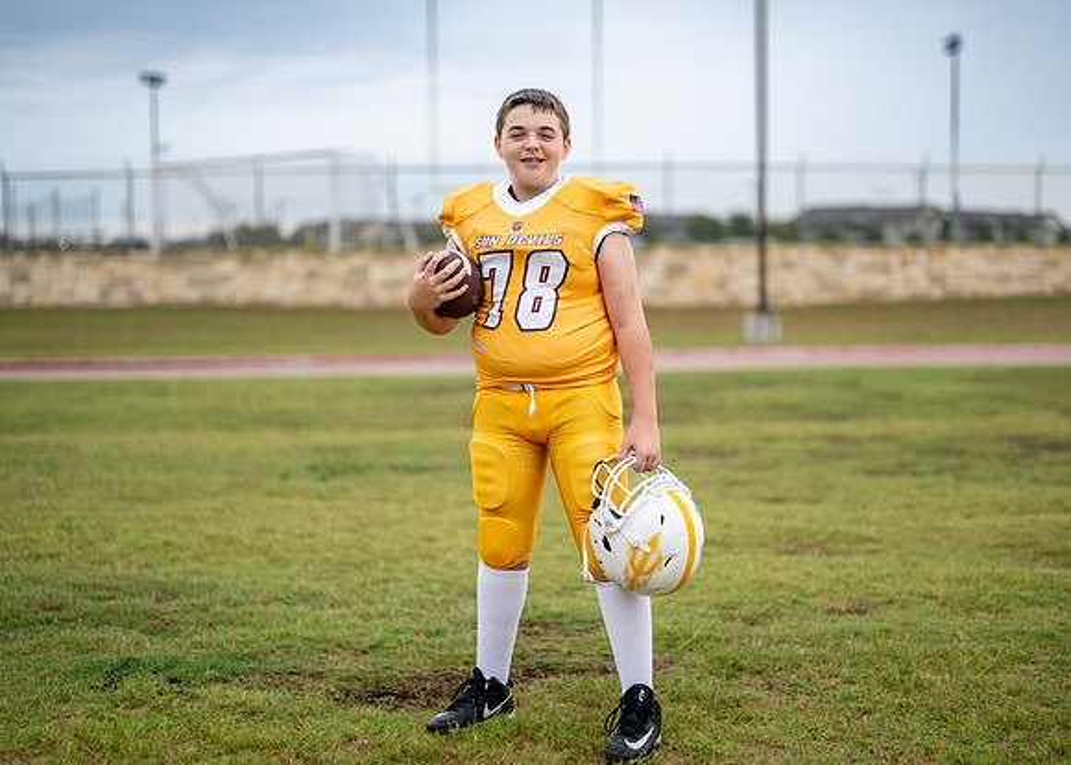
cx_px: 565
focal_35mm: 57
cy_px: 371
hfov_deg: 34.2
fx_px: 1738
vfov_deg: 24.8
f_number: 1.2
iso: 320
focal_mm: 50
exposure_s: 1/2000
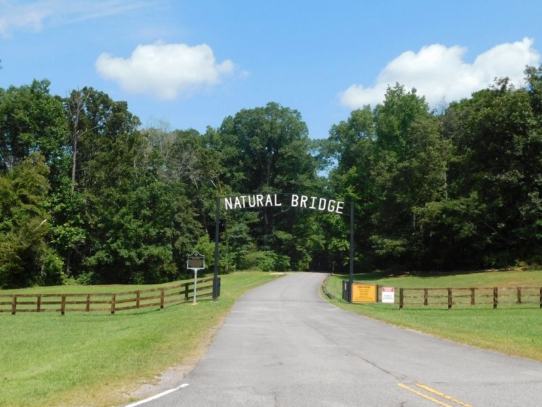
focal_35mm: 36
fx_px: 564
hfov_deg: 51.4
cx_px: 271
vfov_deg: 39.7
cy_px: 204
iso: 125
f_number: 3.5
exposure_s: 1/1000
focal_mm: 6.3
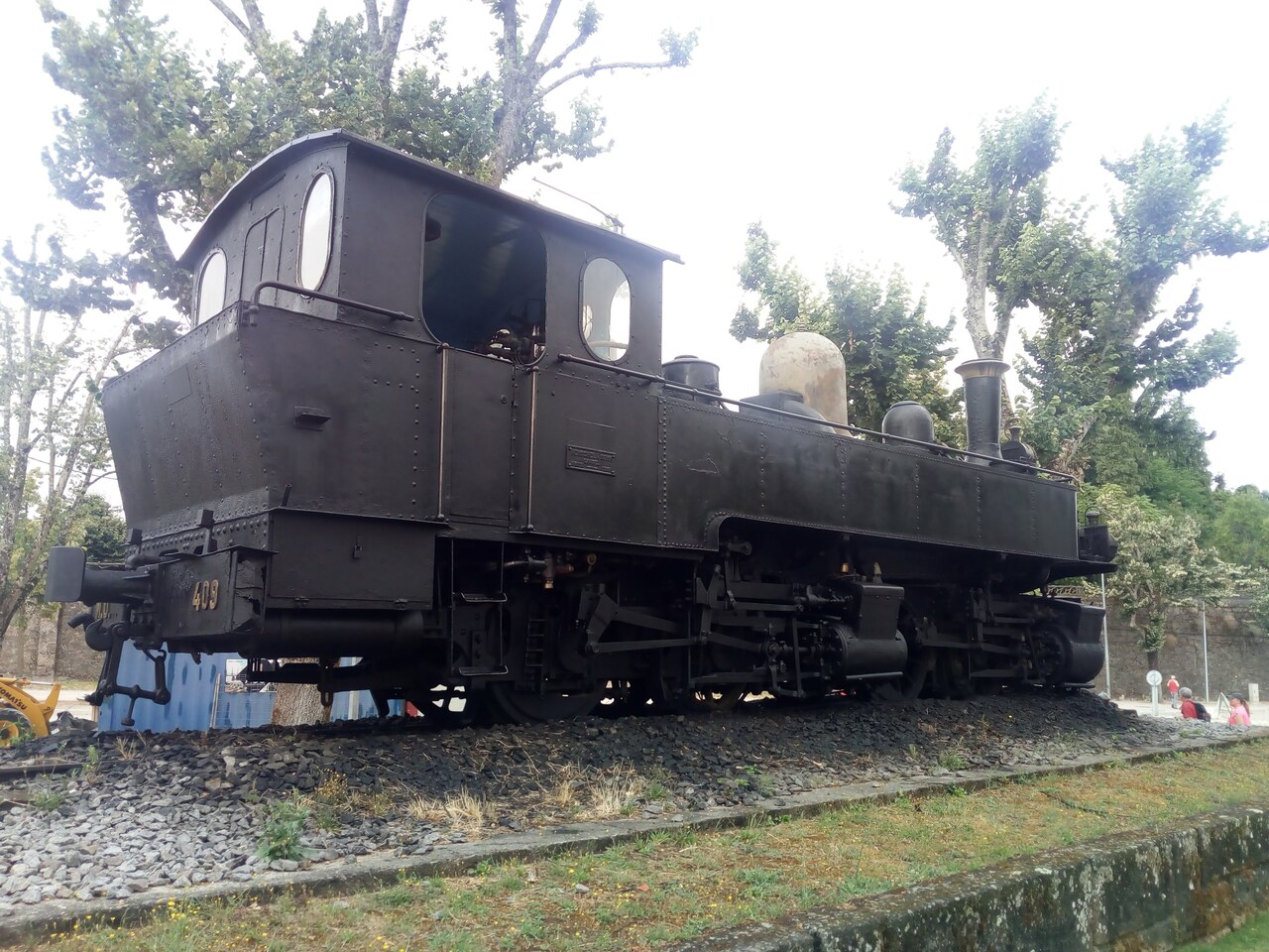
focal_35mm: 27
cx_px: 634
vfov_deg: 51.4
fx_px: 990
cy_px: 476
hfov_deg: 65.3
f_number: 2
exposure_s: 1/302
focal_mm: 3.5
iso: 120
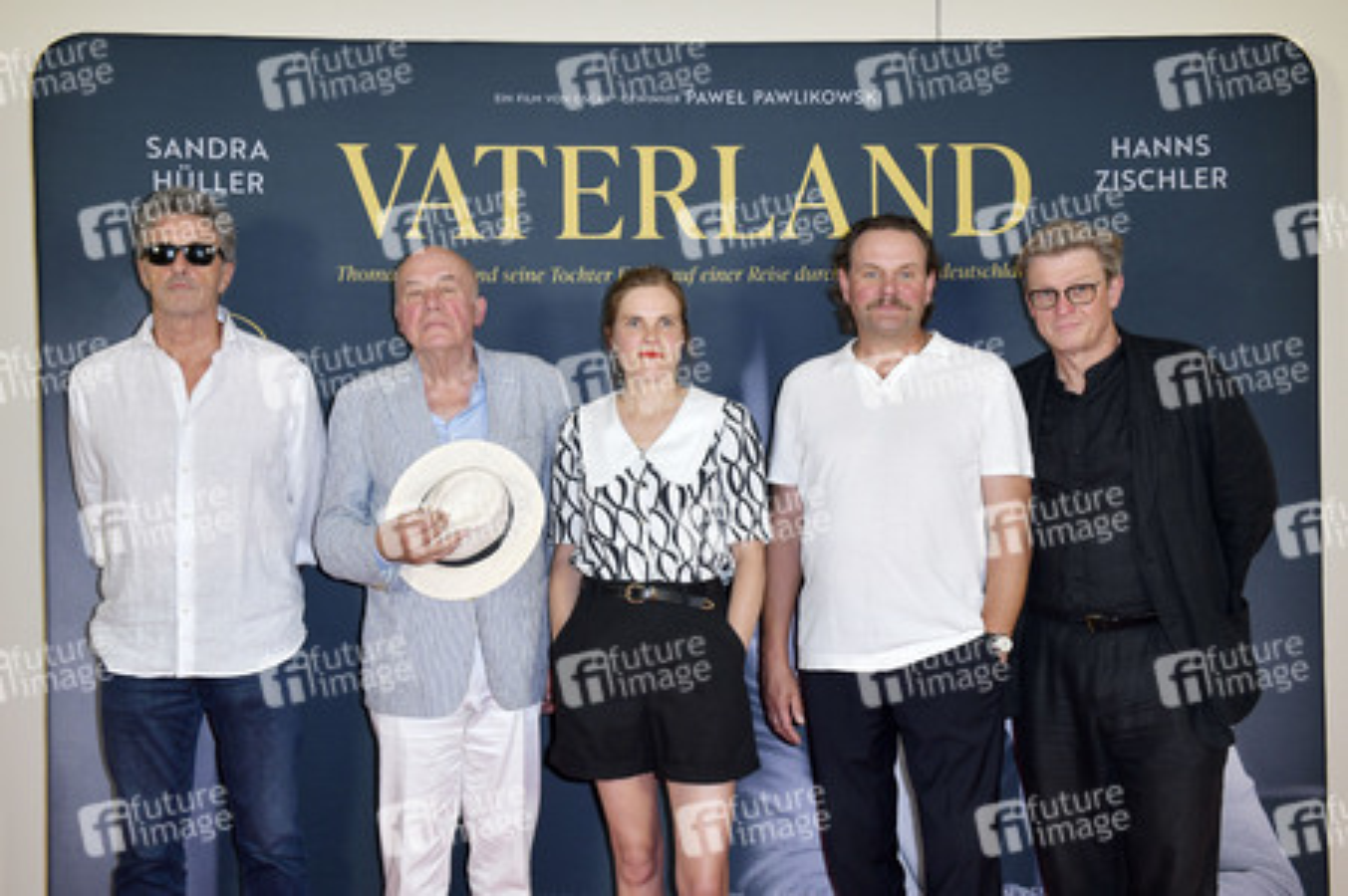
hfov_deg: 55.8
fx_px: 1272
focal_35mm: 34
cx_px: 674
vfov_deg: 38.8
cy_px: 448
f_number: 7.1
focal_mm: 34
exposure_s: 1/250
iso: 640
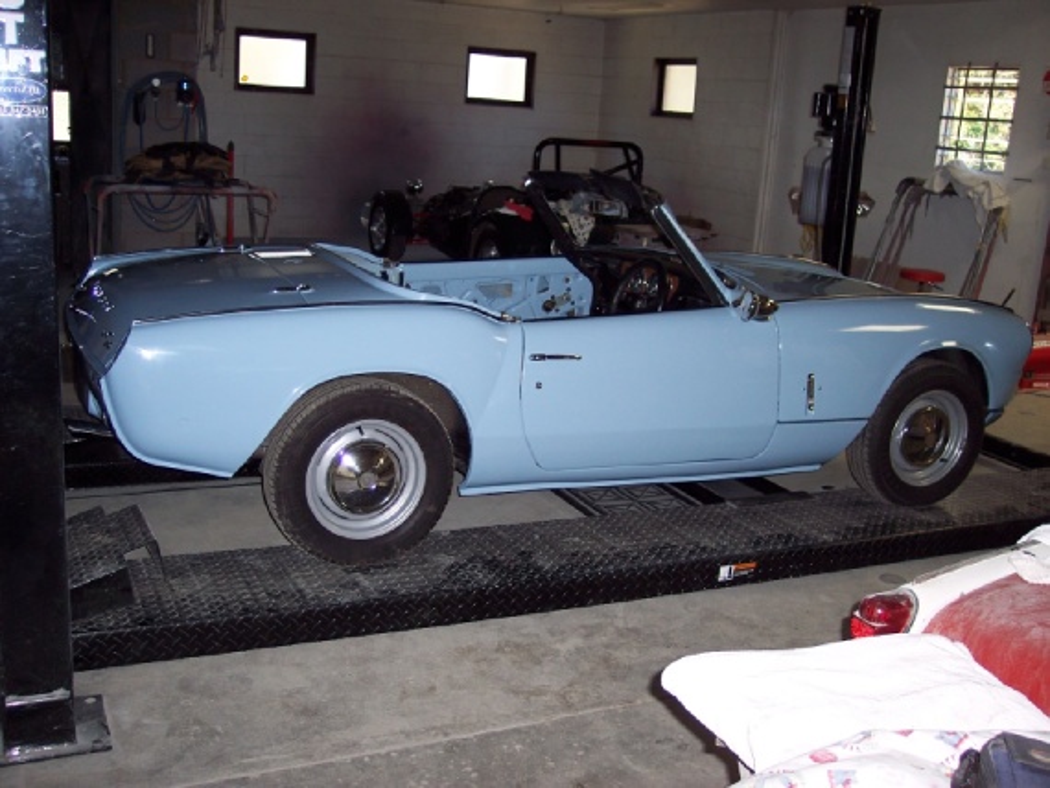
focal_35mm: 39
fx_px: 1183
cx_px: 525
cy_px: 394
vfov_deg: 36.8
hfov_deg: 47.8
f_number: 2.8
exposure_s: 1/60
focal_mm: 8
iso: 100
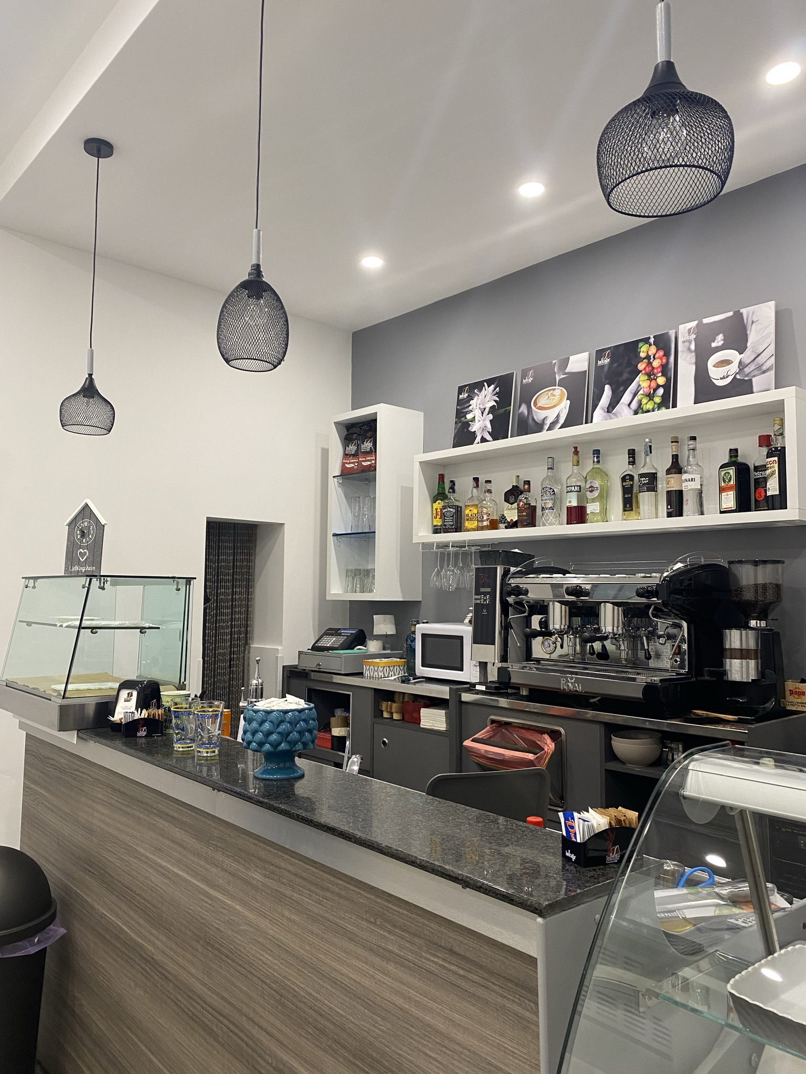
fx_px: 807
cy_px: 537
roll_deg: -0.7
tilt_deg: +5.0
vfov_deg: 67.3
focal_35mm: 26
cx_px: 403
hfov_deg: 53.1
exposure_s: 1/50
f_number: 1.8
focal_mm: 4.25
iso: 100
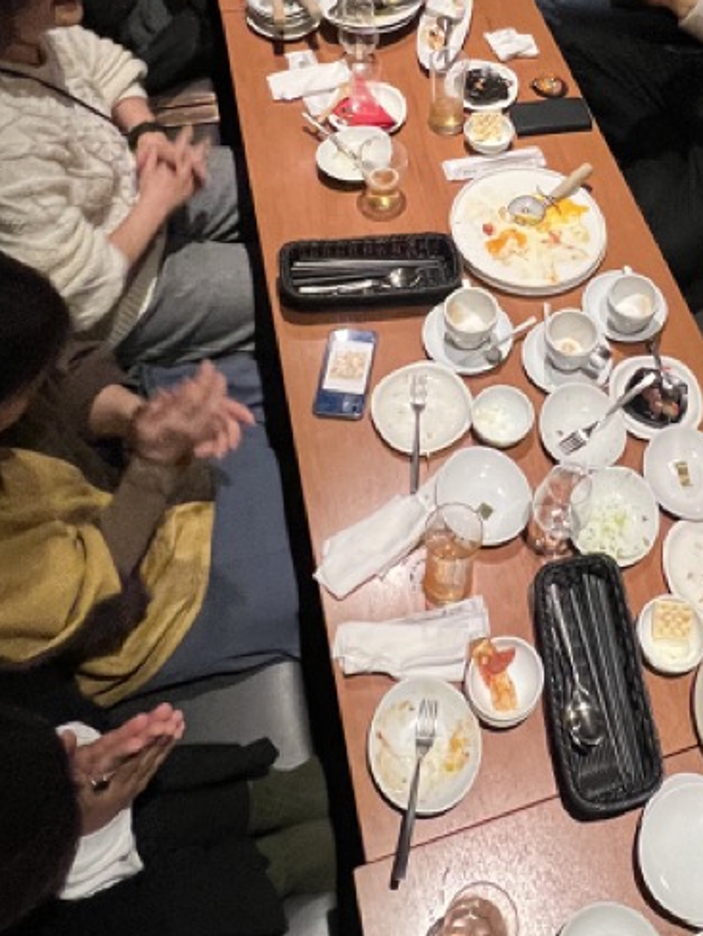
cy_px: 188
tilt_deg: -47.7
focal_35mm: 34
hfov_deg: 40.4
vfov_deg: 50.7
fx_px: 920
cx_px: 544
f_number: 1.8
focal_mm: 1.57
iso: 320
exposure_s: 1/60
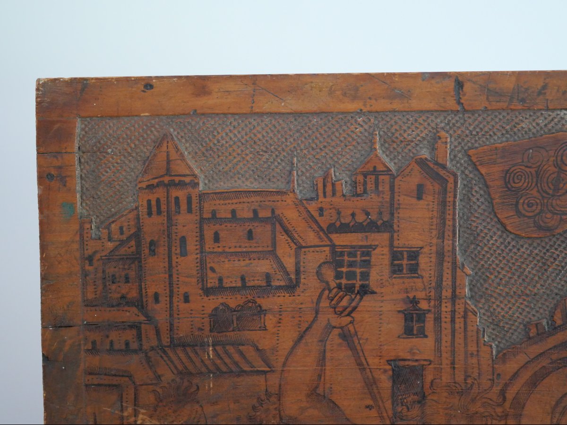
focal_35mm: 60
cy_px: 212
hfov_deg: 32.2
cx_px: 284
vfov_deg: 24.4
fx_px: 983
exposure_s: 1/60
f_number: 2.8
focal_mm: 30
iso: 3200
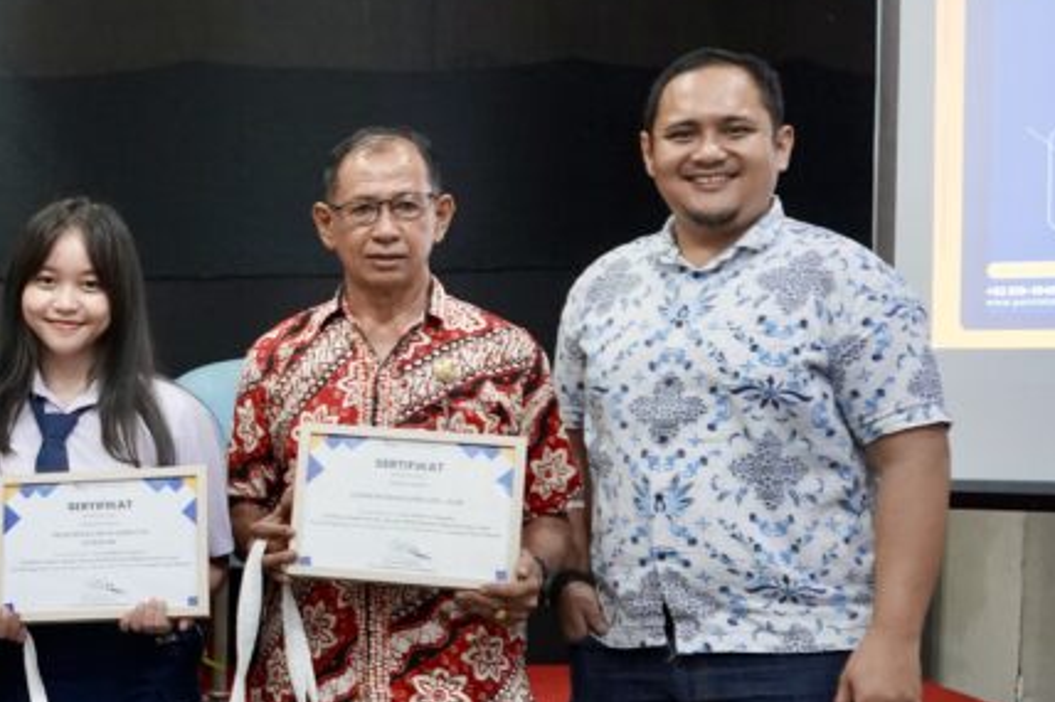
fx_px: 2314
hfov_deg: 23.7
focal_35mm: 79
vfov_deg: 17.2
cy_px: 491
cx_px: -160
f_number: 4
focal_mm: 33
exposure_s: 1/160
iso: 5000
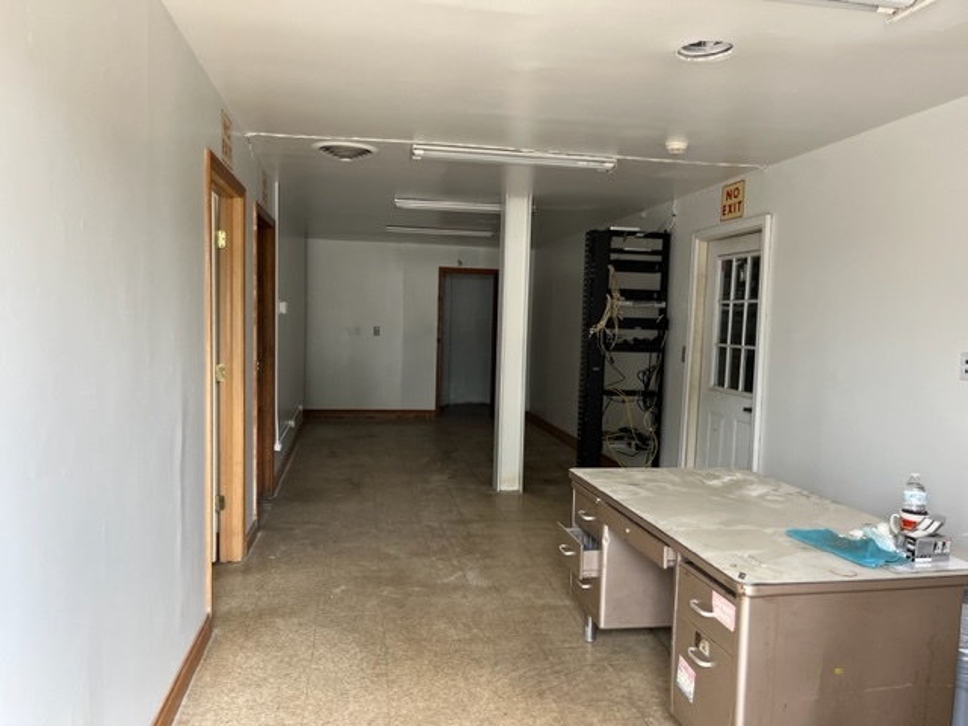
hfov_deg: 67.3
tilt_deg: -3.9
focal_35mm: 26
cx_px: 484
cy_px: 363
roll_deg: -1.2
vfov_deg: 53.1
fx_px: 727
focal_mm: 5.1
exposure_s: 1/122
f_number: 1.6
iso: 100
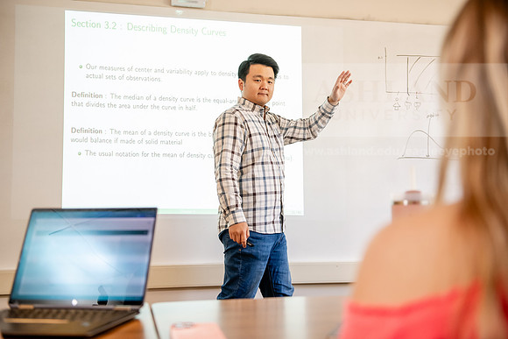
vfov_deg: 33.4
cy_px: 170
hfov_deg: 48.4
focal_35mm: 40
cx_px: 254
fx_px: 565
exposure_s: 1/200
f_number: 3.2
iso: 1600
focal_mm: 40
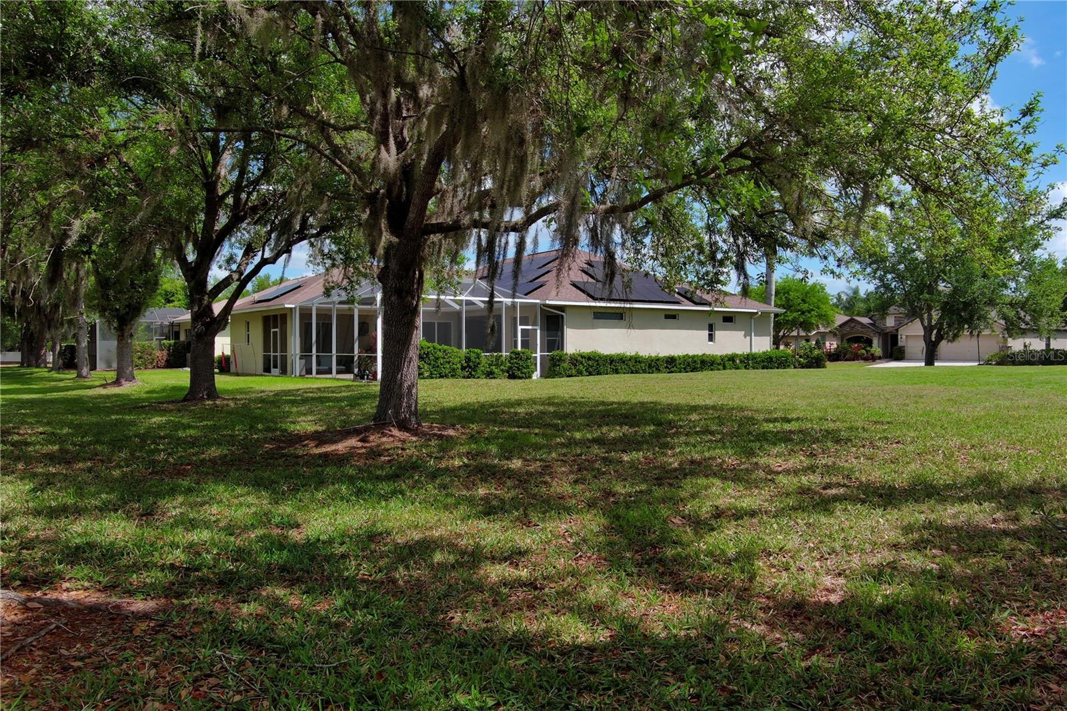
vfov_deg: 44.9
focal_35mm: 29
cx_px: 534
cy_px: 356
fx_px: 859
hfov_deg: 63.7
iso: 100
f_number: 9
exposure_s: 1/400
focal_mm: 10.57
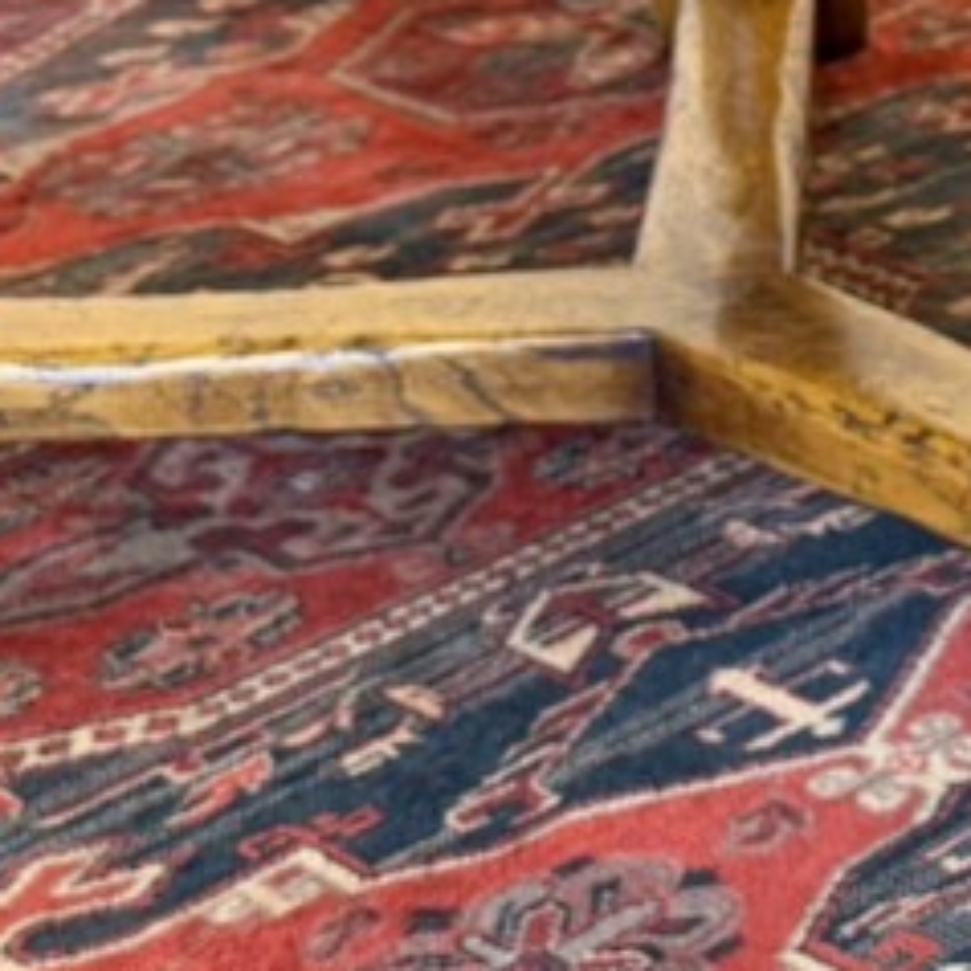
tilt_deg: -27.6
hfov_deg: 15.5
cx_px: 1281
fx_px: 3396
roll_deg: +0.5
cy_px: 486
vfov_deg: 16.3
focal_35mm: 107
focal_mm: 6.76
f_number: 1.78
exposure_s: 1/50
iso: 320
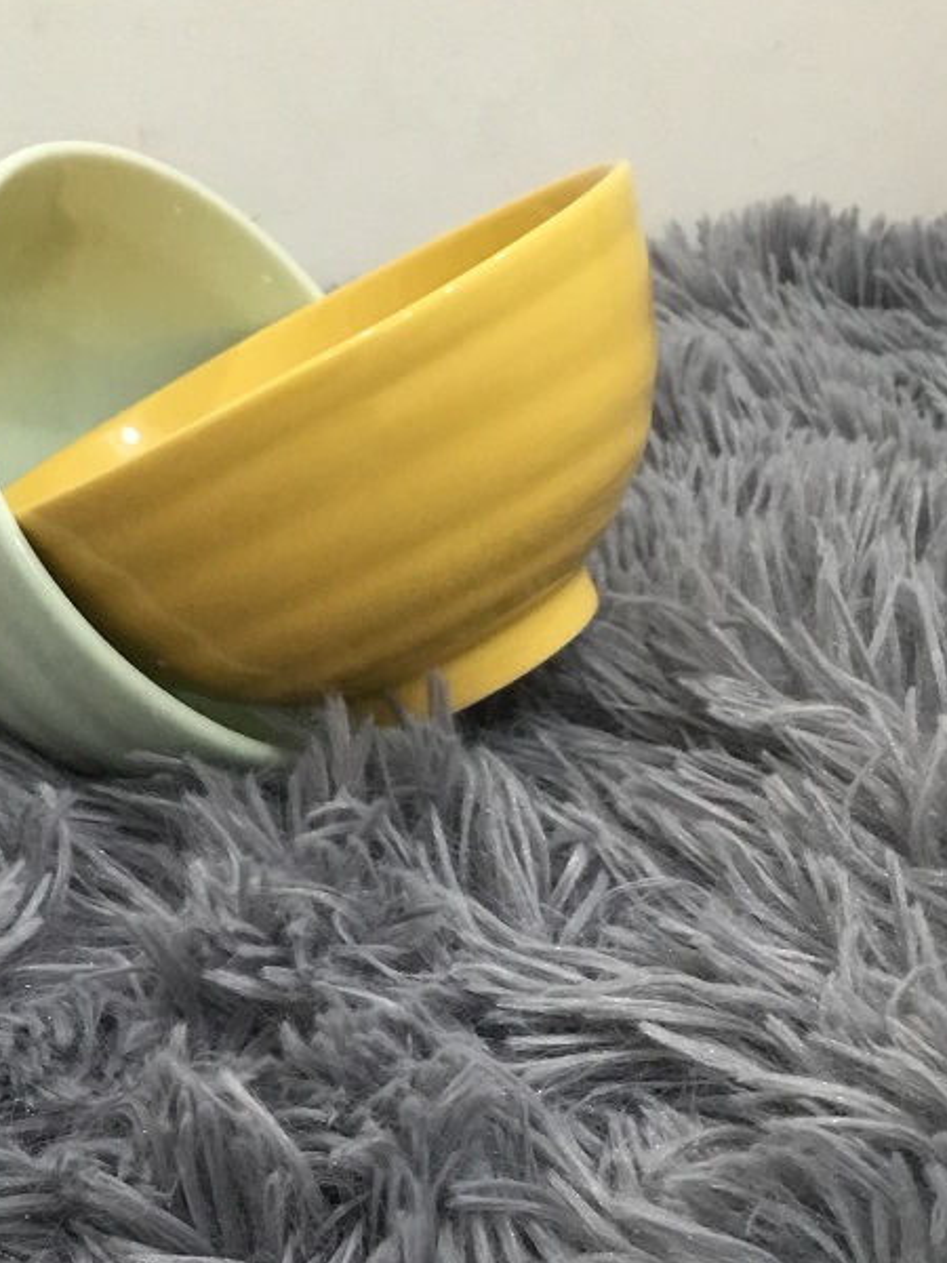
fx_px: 2262
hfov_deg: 23.4
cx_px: 215
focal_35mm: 62
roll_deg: +0.1
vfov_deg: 31.2
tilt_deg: -24.0
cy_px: 596
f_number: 2.4
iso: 125
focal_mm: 3.3
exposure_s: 1/33
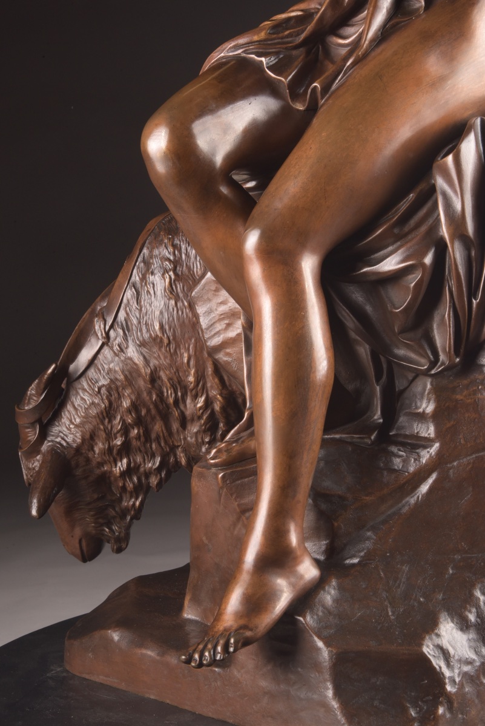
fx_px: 1979
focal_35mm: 98
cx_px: 242
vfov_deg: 20.8
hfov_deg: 14.0
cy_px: 363
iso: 400
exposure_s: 1/125
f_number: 22
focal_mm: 98
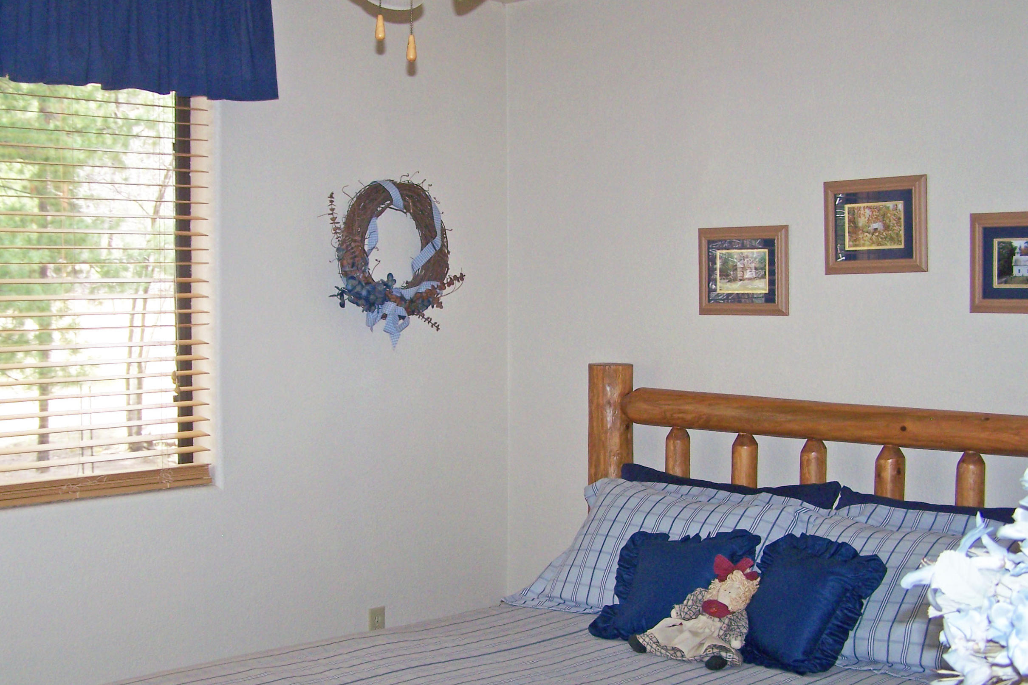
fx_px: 1399
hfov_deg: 40.2
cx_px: 426
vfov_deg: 27.5
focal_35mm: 49
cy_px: 378
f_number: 2.8
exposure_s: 1/60
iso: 80
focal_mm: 6.3
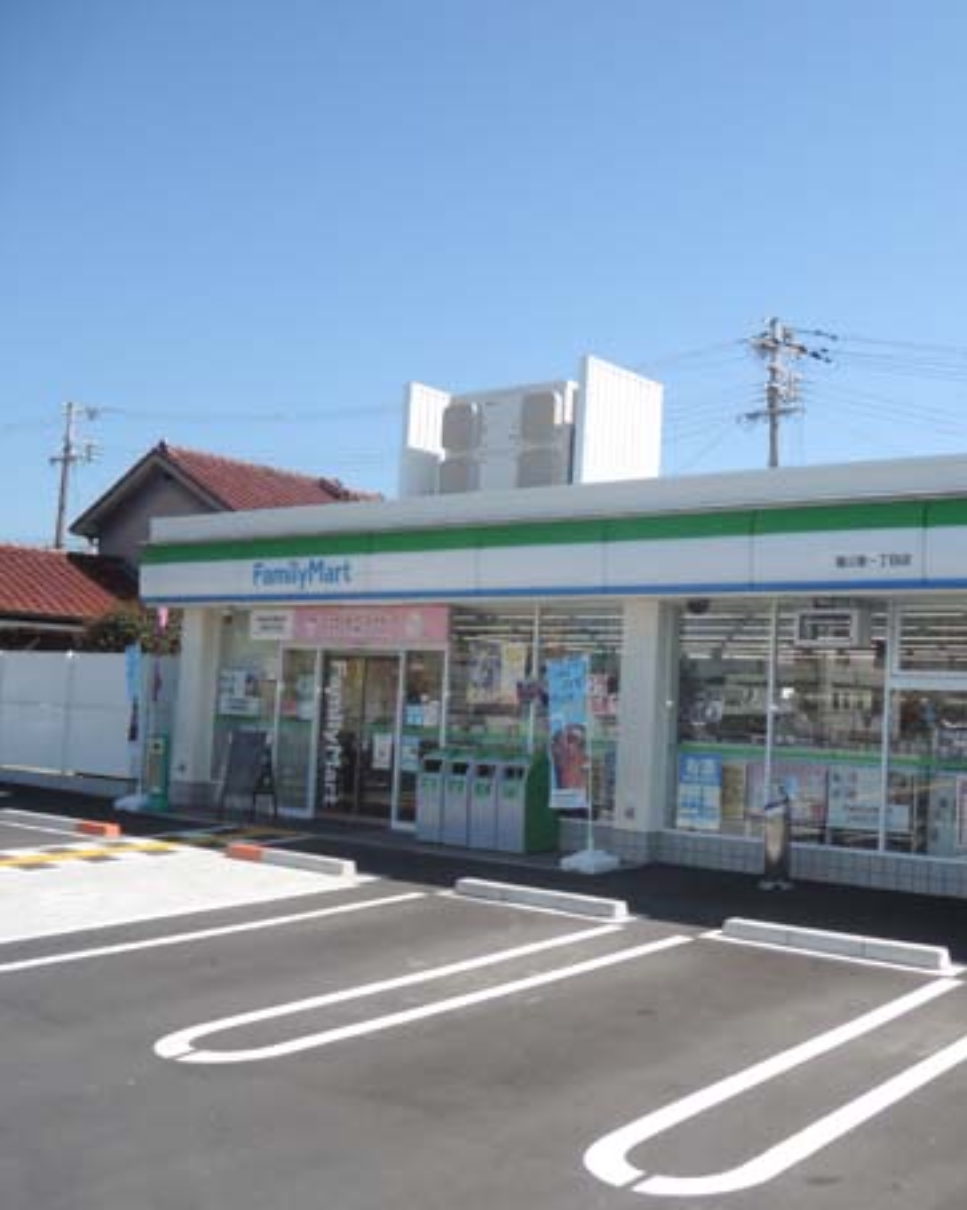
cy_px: 637
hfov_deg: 42.1
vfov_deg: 54.2
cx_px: 807
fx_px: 1181
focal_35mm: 33
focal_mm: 5.1
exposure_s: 1/2000
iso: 800
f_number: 2
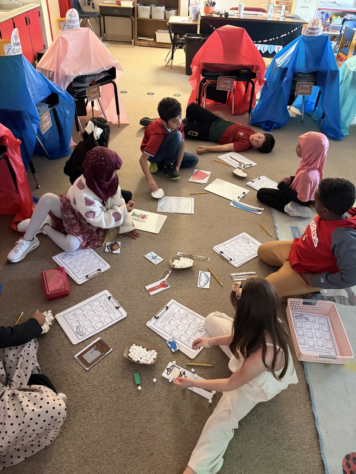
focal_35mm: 26
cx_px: 178
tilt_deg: -39.3
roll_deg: -4.1
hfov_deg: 53.1
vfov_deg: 67.3
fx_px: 357
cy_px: 237
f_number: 1.6
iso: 640
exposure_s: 1/30
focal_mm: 5.96
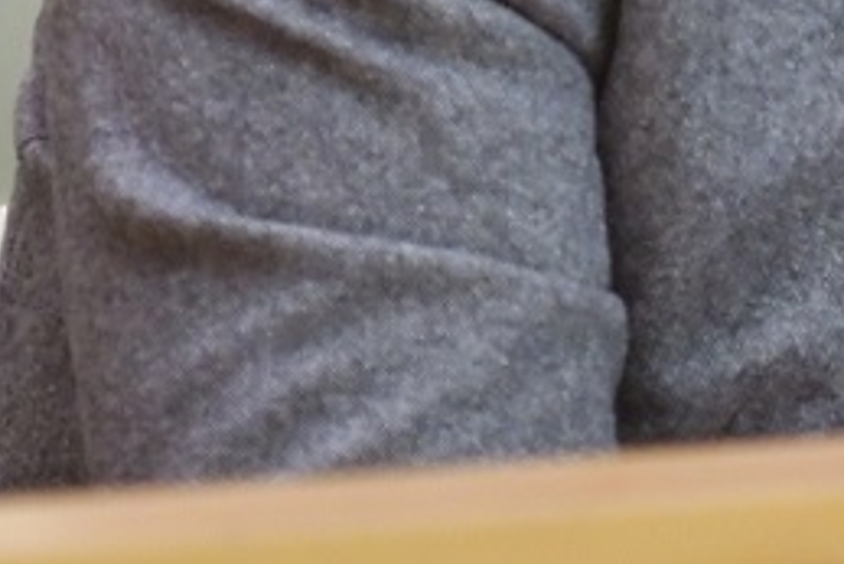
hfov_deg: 1.2
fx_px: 40814
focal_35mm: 1740
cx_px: 1343
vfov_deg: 0.8
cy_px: -768
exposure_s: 1/125
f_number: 2.8
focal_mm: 200
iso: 1250
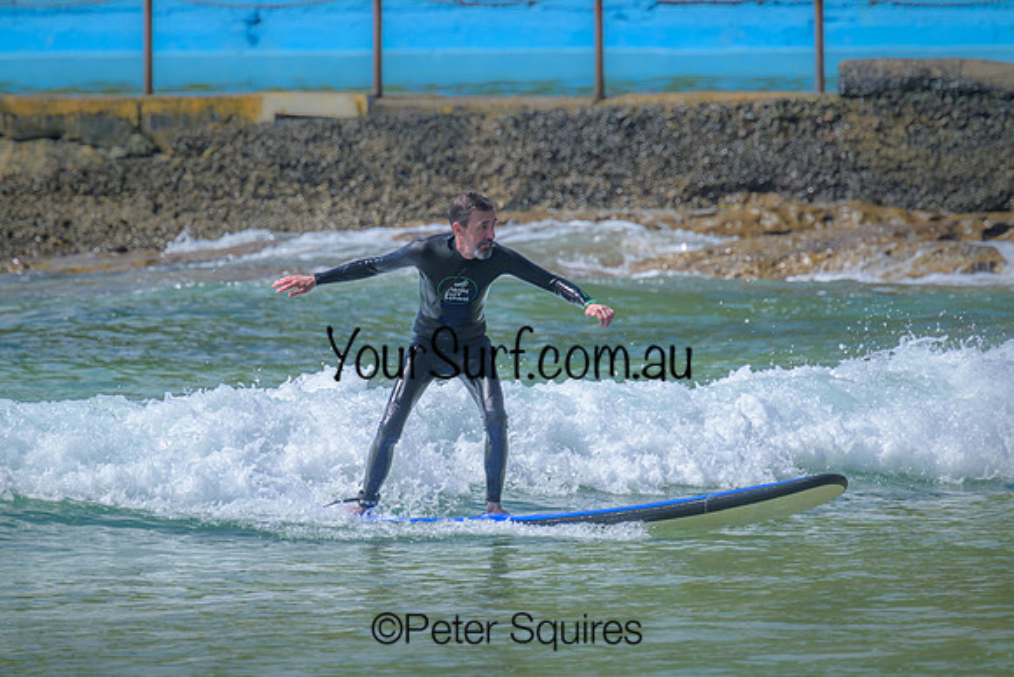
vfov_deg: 1.7
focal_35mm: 800
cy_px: 338
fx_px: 22538
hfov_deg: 2.6
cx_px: 507
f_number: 11
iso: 720
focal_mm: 800
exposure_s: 1/2000
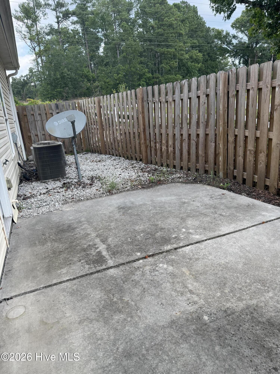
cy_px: 187
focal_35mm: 24
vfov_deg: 71.6
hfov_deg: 56.8
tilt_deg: -14.7
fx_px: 259
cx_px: 140
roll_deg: +5.6
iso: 100
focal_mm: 6.76
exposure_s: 1/898
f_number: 1.78
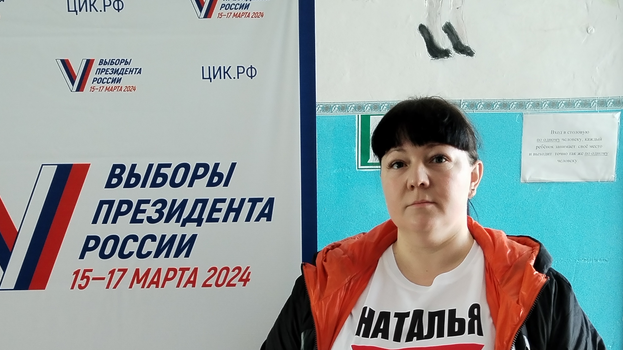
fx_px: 991
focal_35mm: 60
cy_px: 367
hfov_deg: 34.9
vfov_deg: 19.4
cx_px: 277
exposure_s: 1/50
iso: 478
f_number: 1.8
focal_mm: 4.75
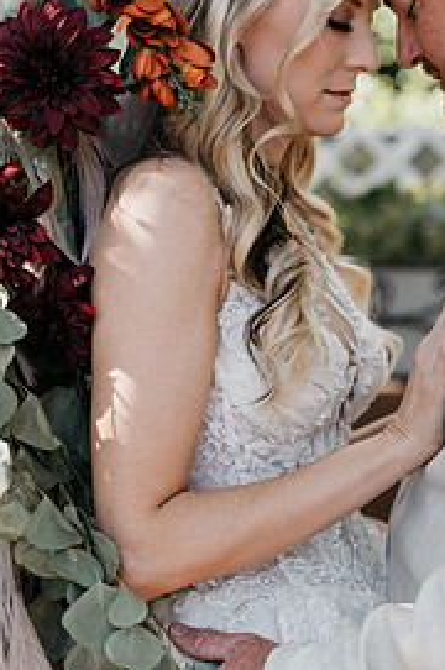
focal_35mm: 83
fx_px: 1543
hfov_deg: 16.3
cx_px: 328
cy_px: 309
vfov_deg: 24.5
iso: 250
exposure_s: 1/800
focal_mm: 50
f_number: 2
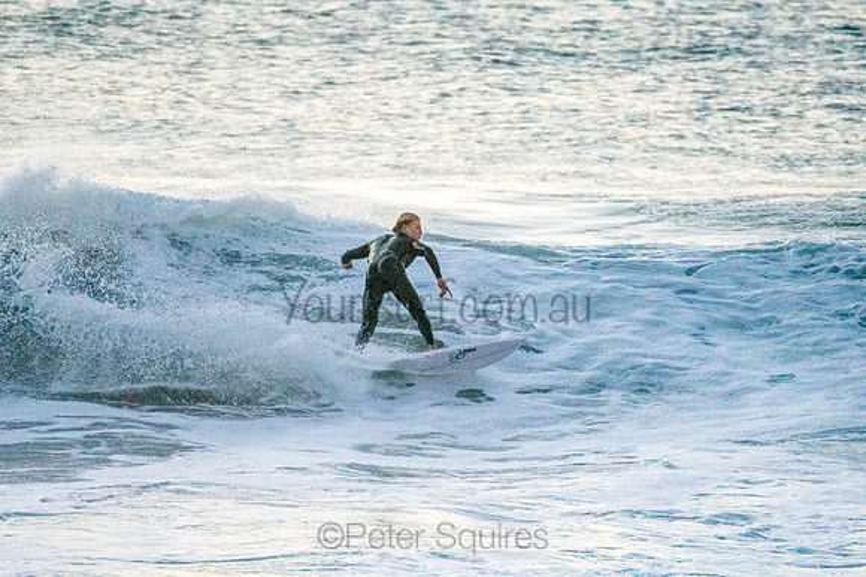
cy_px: 288
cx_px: 433
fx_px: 18045
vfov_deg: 1.8
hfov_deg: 2.7
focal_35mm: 750
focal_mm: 500
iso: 16000
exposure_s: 1/1600
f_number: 5.6
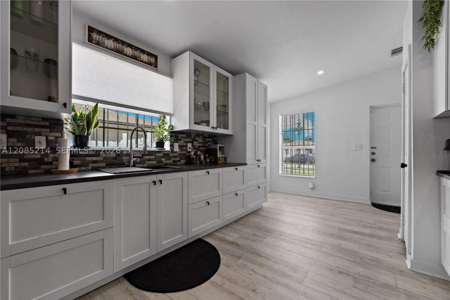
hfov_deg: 104.3
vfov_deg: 81.2
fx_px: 175
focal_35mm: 14
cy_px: 150
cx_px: 225
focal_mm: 14
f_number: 8
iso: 100
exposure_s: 1/8
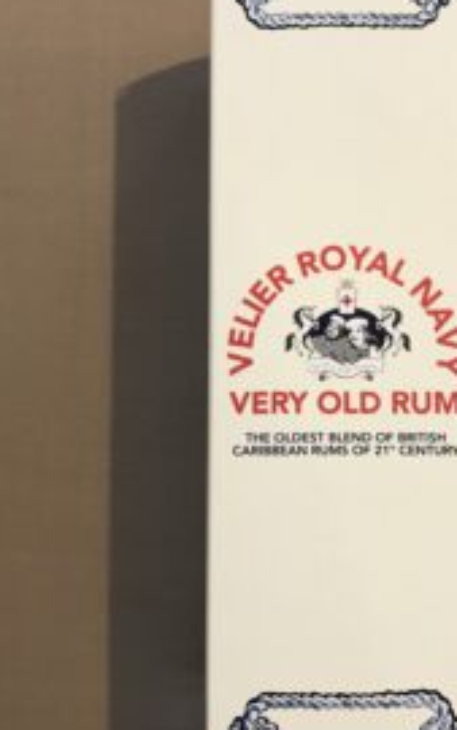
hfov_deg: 29.0
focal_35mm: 44
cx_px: 308
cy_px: 333
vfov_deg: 45.2
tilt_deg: -82.5
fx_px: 876
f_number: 1.8
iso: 50
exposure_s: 1/17
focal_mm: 3.99
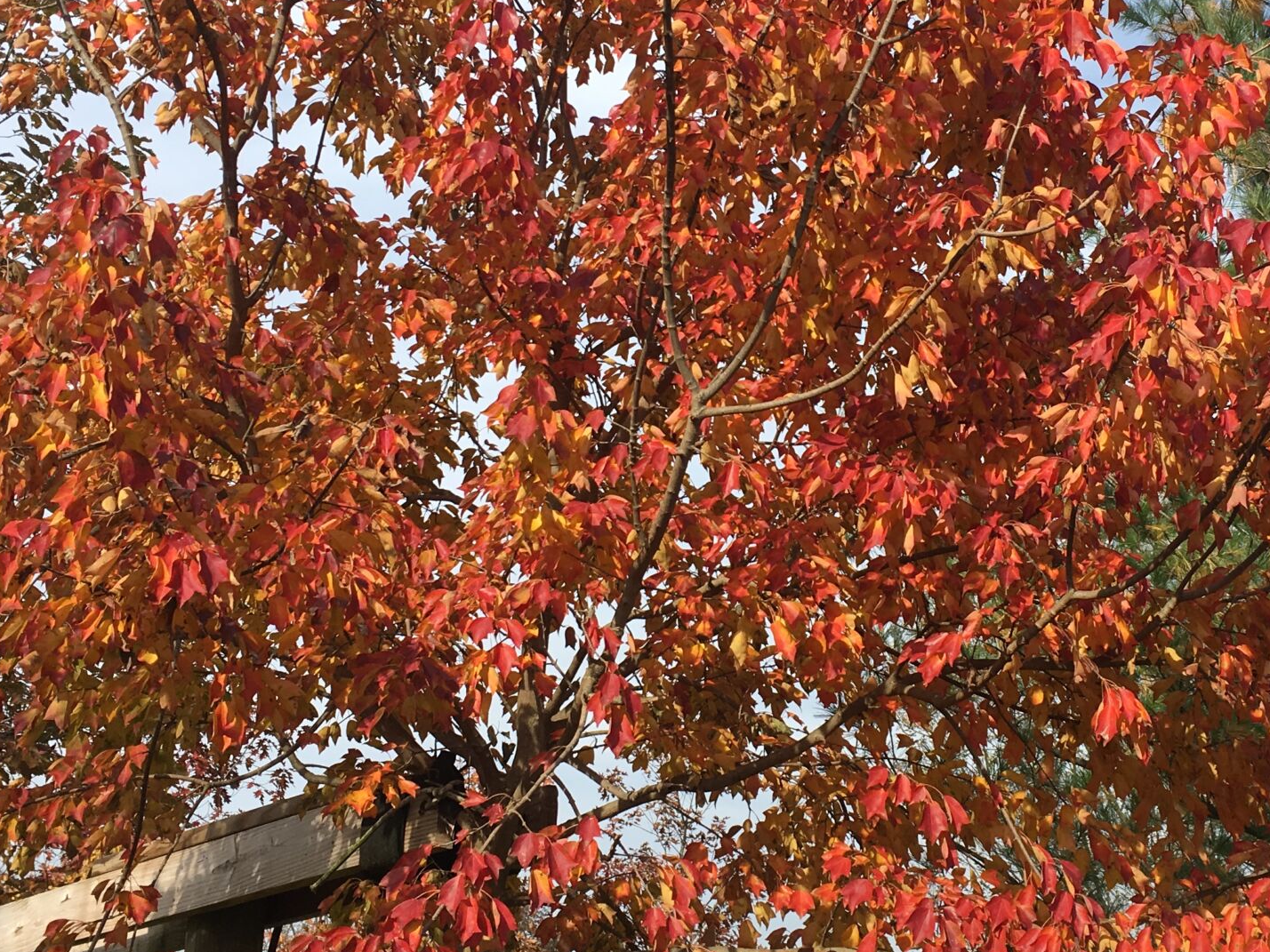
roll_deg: -3.1
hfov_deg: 36.6
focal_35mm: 52
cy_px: 361
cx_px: 802
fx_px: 1908
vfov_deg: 27.9
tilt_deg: +20.9
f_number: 2.2
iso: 25
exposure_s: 1/1202
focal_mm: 4.15
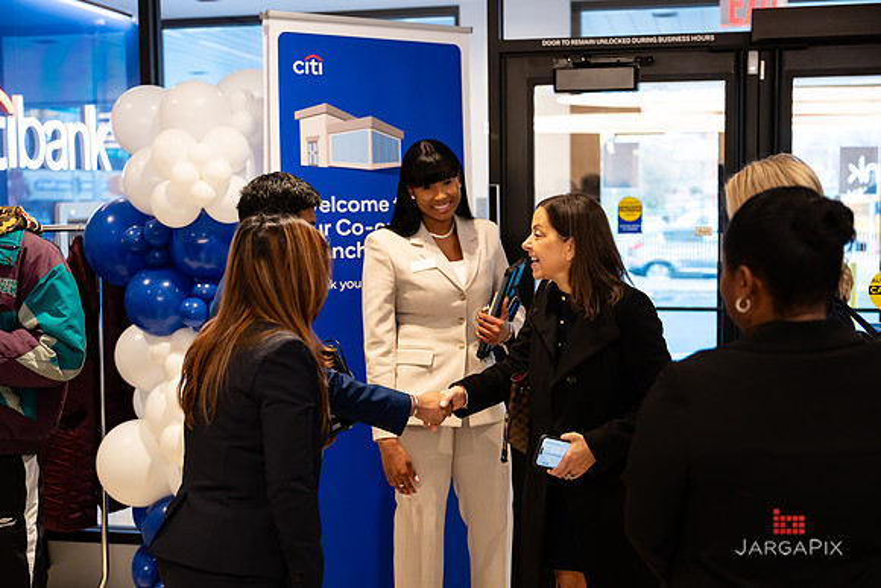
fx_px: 1212
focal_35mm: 50
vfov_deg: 27.3
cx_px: 440
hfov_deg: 40.0
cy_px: 294
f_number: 3.2
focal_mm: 48
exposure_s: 1/200
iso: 800
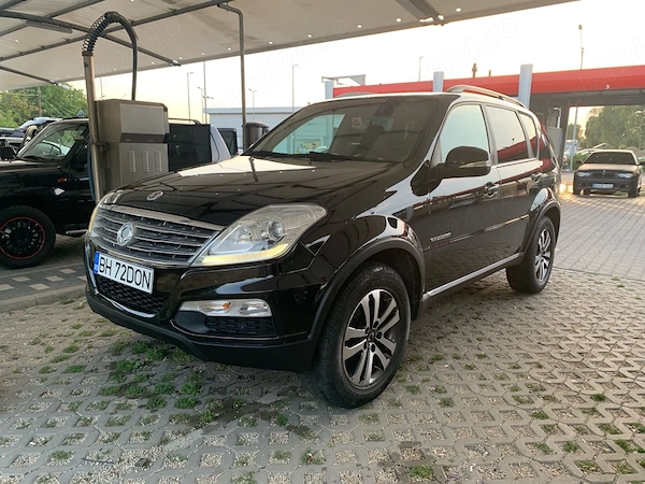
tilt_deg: -10.3
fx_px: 484
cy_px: 242
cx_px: 322
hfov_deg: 67.3
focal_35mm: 26
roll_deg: -0.3
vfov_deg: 53.1
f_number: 1.8
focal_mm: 4.25
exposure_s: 1/119
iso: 100
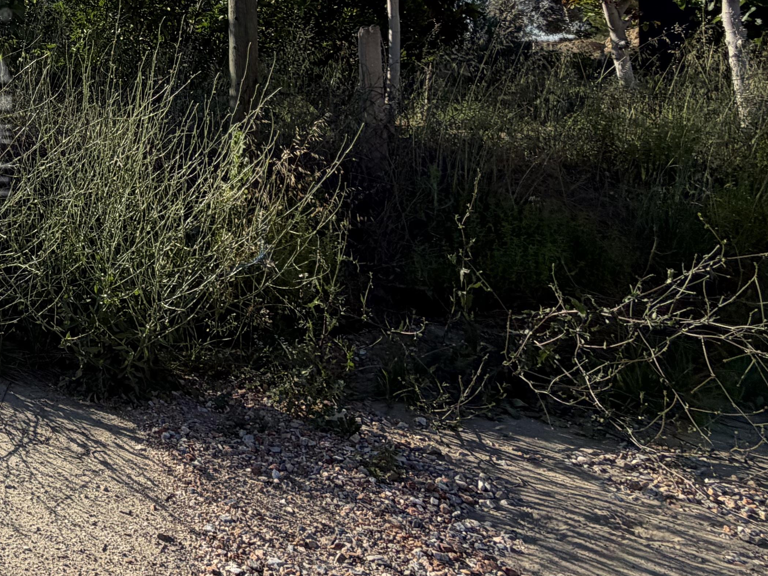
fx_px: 843
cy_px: 18
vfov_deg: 34.7
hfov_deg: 39.2
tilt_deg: +4.5
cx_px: -96
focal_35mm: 38
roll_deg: -1.0
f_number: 2.2
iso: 25
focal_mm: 2.22
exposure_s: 1/928
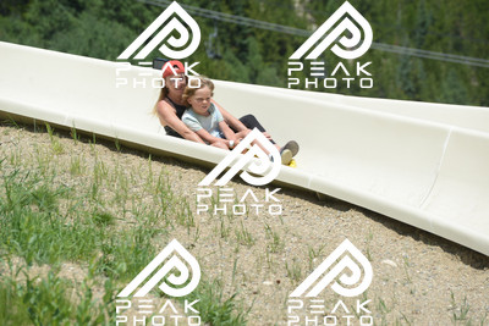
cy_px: 163
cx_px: 244
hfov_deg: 10.5
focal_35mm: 195
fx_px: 2650
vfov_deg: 7.0
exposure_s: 1/640
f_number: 6.3
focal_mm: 195
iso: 200
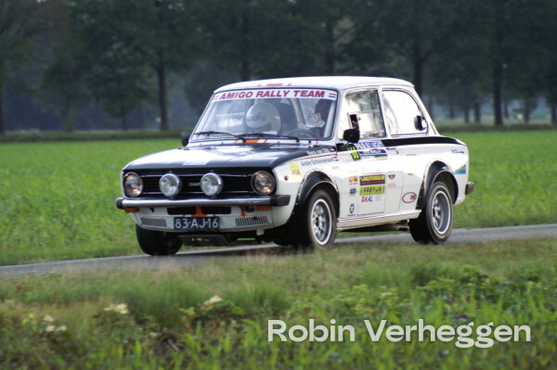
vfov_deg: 4.0
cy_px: 185
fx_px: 5333
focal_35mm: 345
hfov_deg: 6.0
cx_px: 278
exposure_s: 1/400
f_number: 5.6
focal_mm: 230
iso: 800
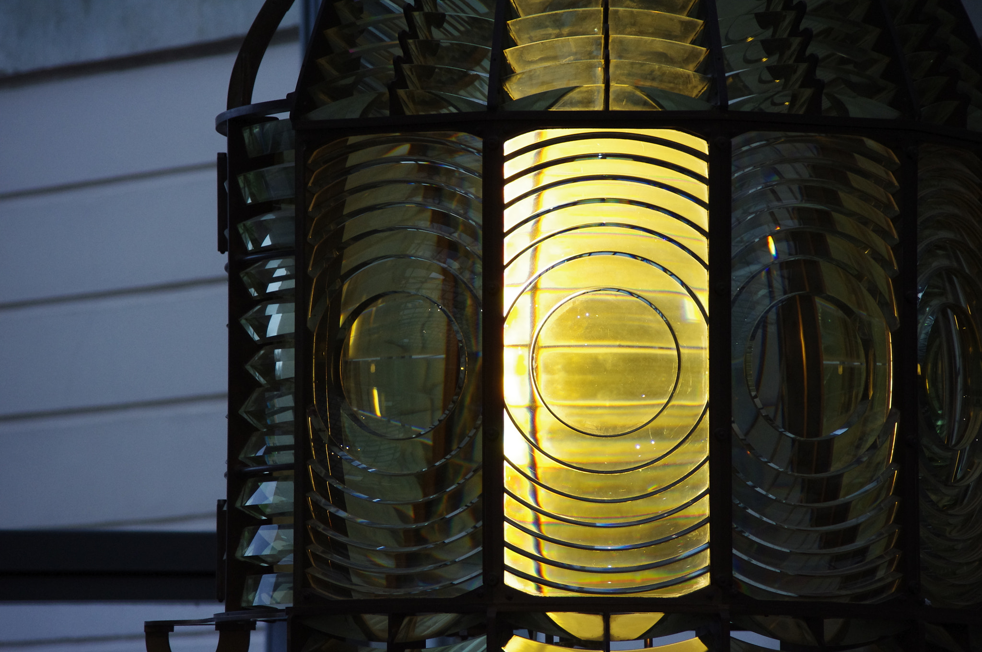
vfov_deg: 6.1
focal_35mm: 225
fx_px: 6130
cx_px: 491
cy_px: 326
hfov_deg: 9.2
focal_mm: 150
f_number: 5
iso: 800
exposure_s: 1/200
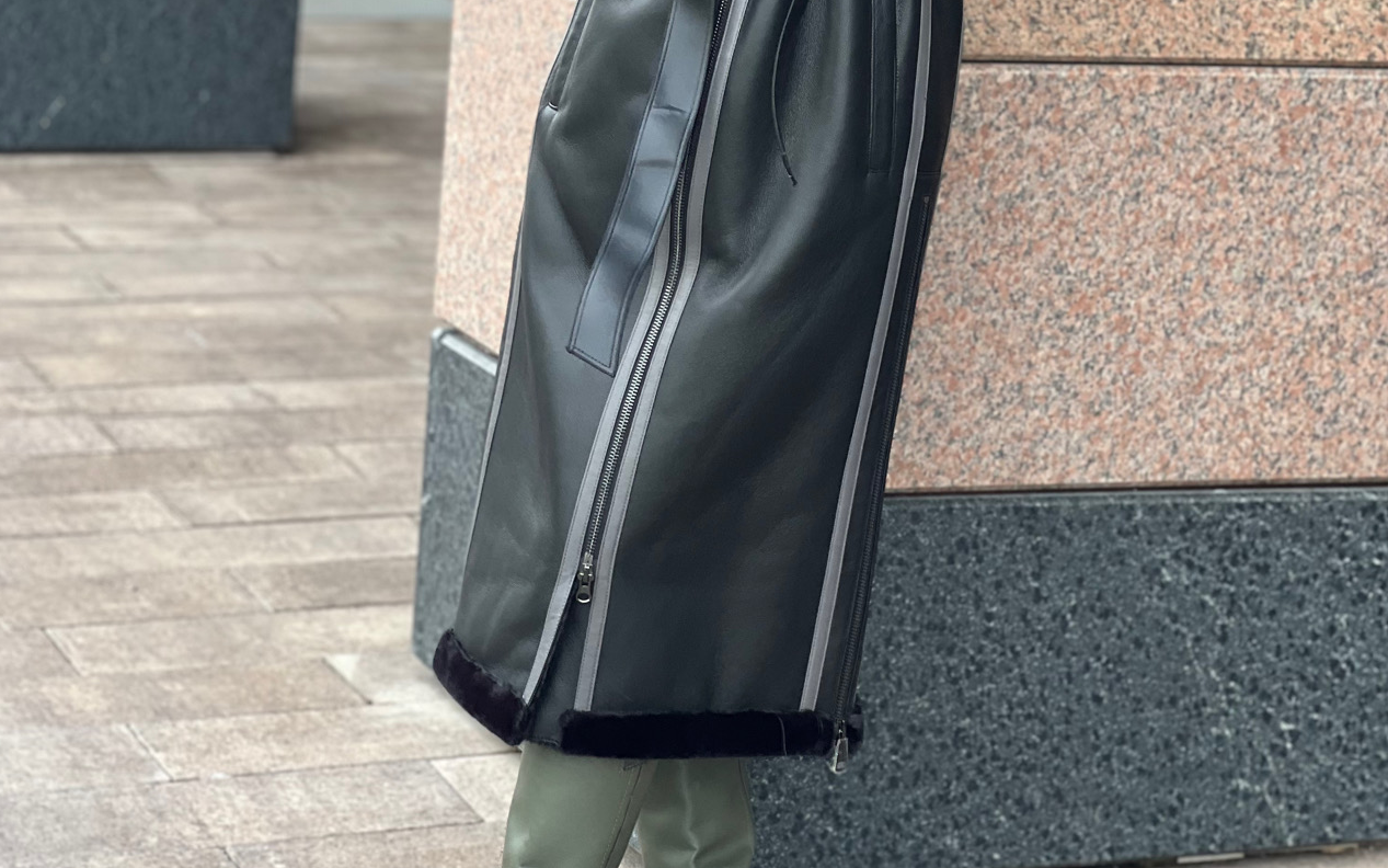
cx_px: 696
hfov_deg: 18.9
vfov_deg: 11.7
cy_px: -53
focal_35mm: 110
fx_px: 4161
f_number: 2.8
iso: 40
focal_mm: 9
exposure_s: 1/121
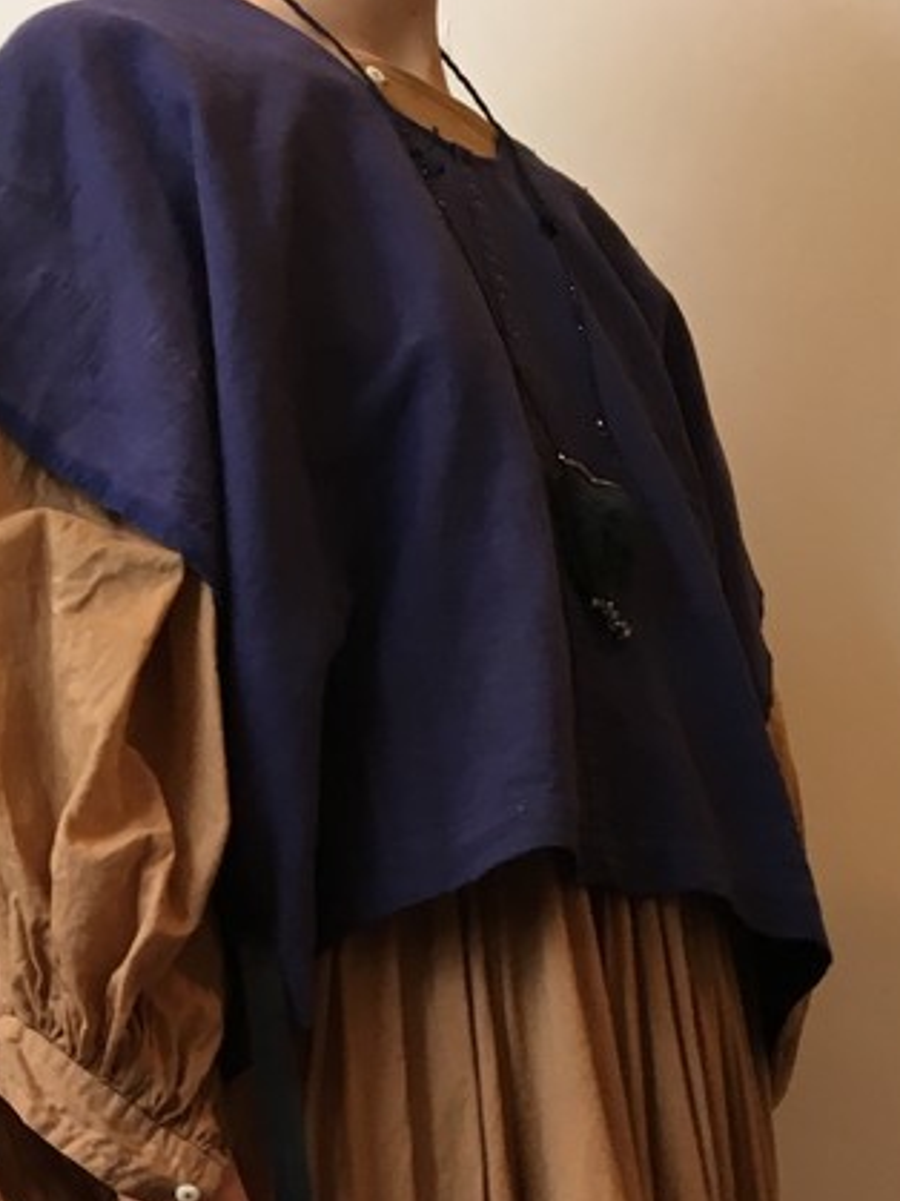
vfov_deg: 21.1
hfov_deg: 17.7
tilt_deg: -5.3
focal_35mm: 83
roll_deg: -1.7
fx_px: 2879
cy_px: 1625
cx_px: 215
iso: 64
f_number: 2.2
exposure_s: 1/30
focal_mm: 4.15
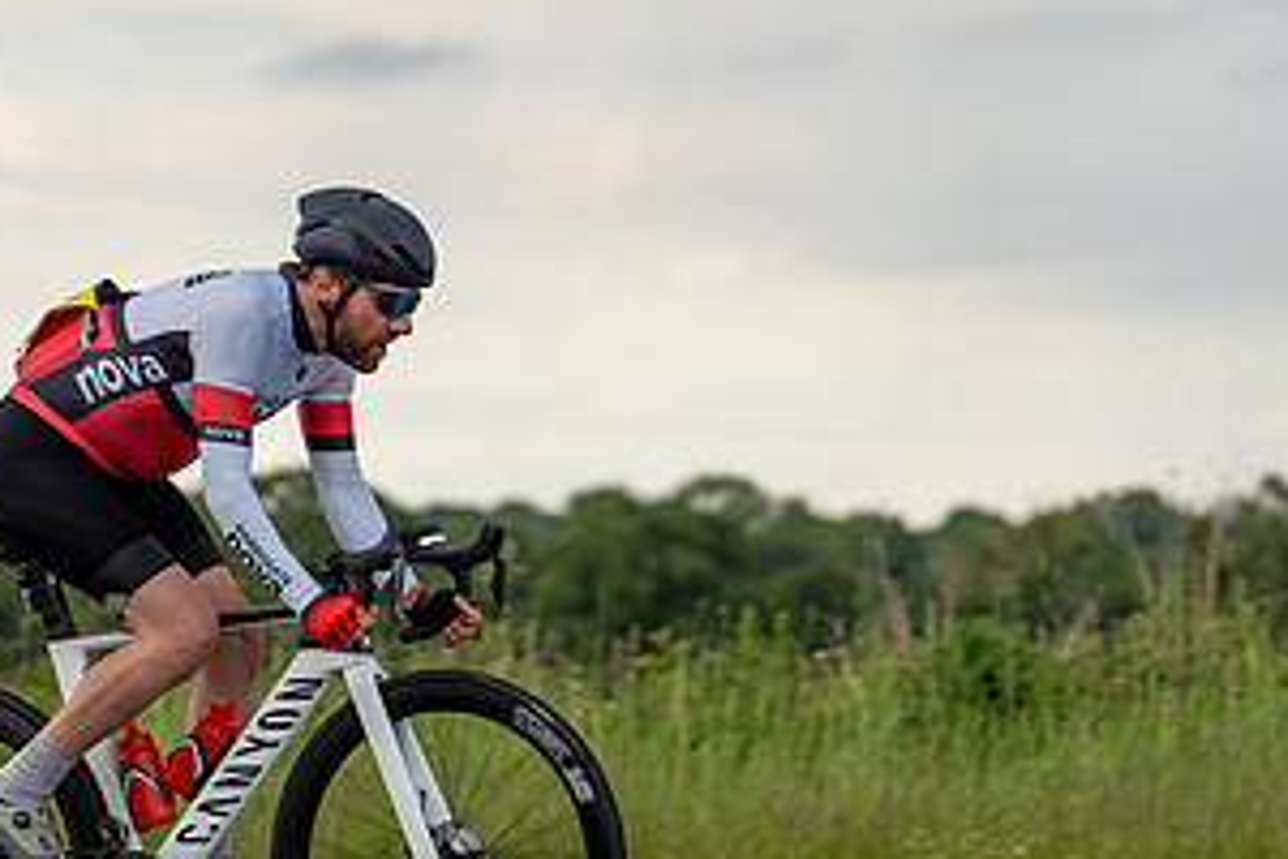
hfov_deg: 10.1
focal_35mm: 204
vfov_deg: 6.7
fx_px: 7298
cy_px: 384
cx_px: 219
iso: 250
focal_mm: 104
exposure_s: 1/500
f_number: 3.2
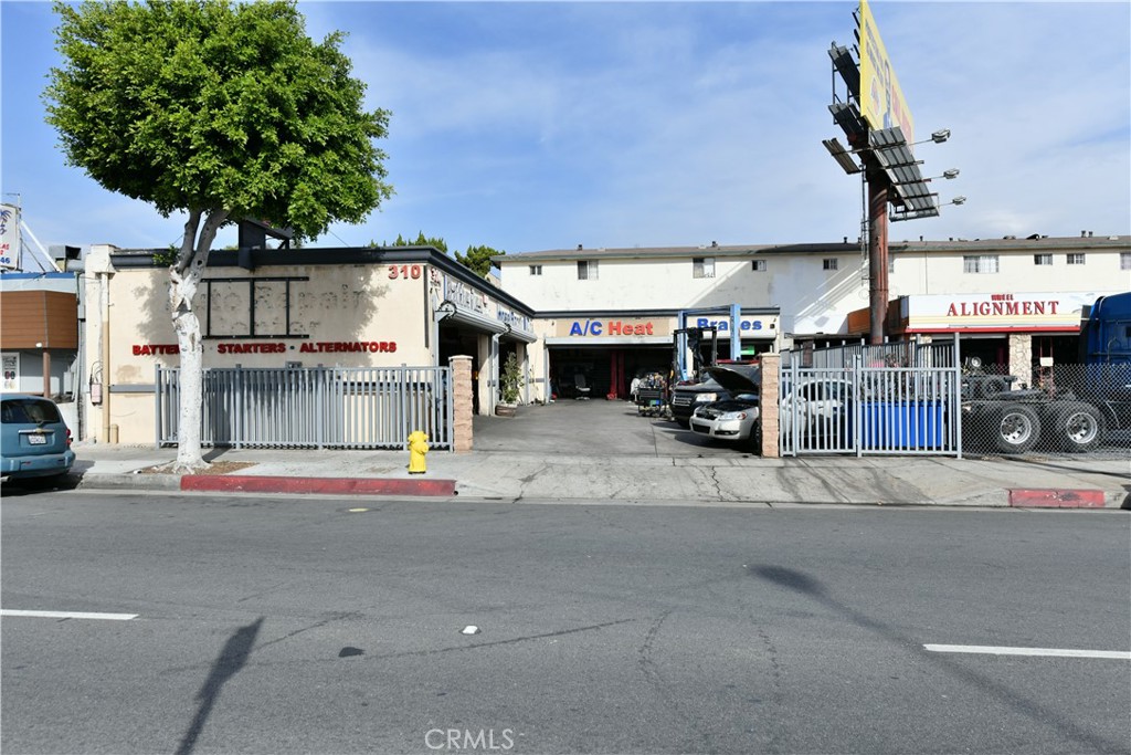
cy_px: 378
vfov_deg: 57.2
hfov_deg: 78.6
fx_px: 691
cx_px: 566
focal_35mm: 22
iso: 1000
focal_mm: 22
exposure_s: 1/5000
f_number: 6.3
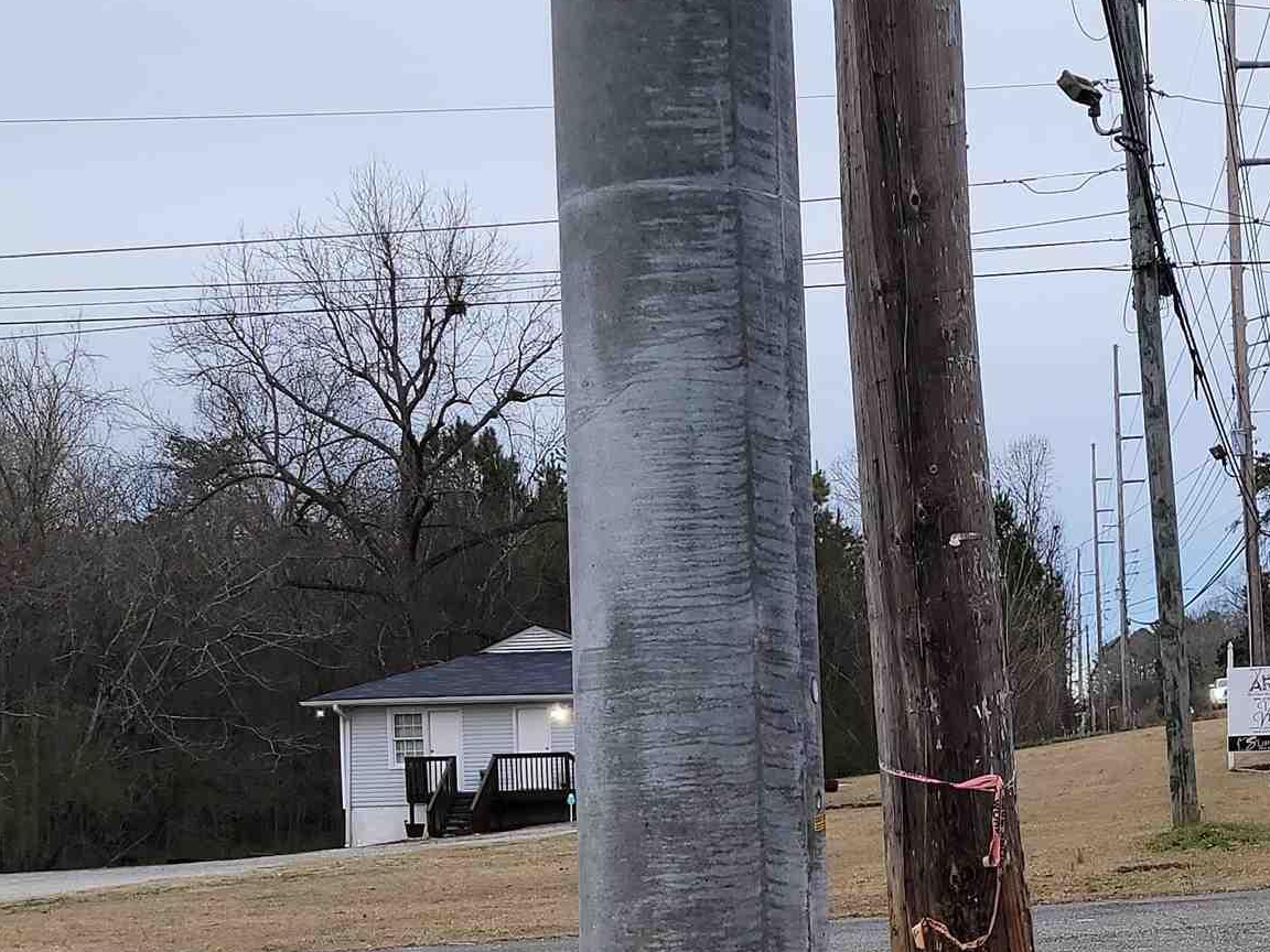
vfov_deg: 22.4
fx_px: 2348
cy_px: 840
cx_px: 984
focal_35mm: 64
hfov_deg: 29.7
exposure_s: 1/146
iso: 16
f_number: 1.8
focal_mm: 6.7
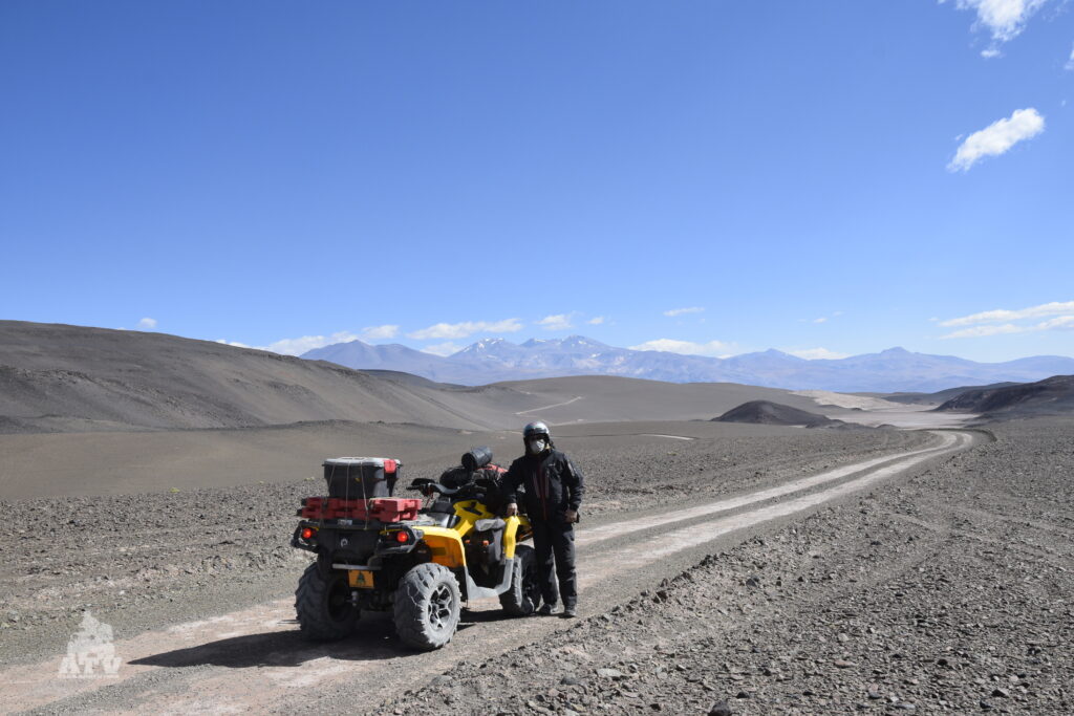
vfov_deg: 40.0
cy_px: 358
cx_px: 537
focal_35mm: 33
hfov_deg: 57.2
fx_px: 985
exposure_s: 1/320
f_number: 9
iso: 200
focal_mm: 22
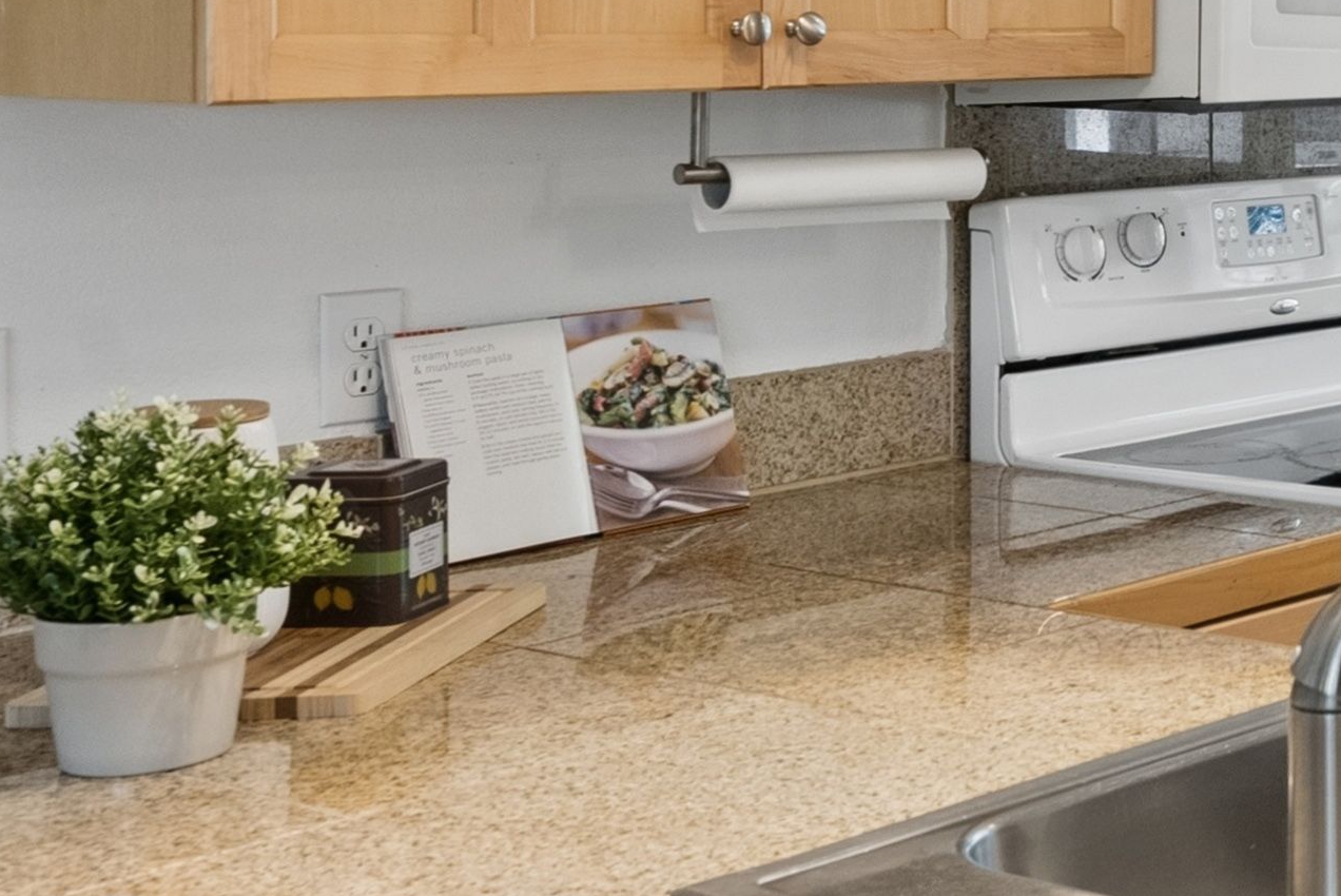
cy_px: 47
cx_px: 1911
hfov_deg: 23.9
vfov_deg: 19.1
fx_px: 2609
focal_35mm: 70
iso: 640
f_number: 9
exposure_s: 1/50
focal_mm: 21
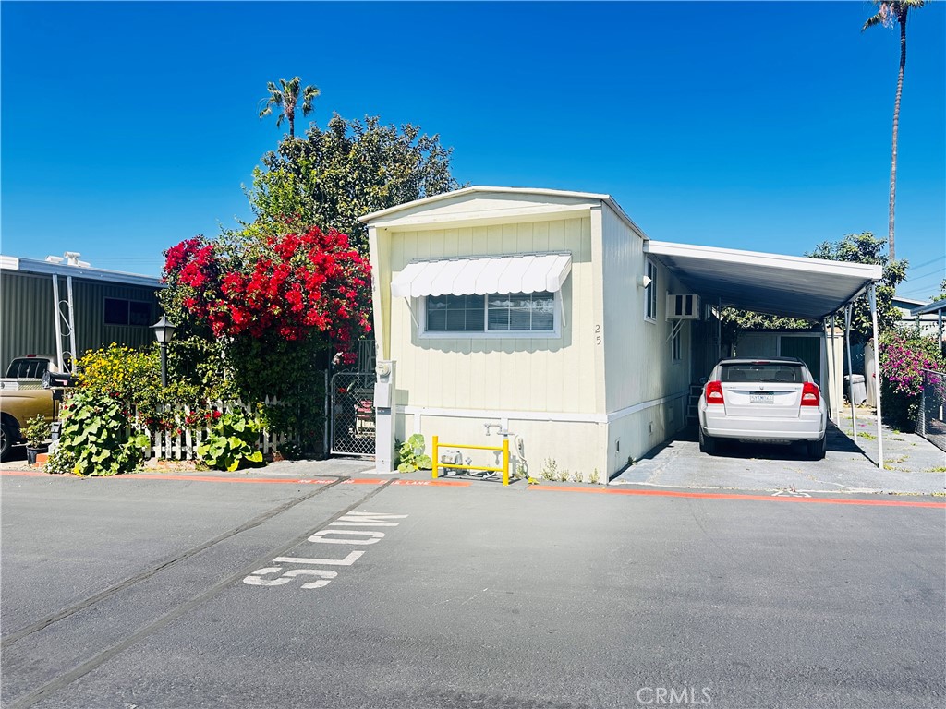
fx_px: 656
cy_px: 354
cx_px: 473
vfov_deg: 56.8
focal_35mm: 24
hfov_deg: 71.6
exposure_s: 1/1212
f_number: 1.78
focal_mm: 6.86
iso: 80
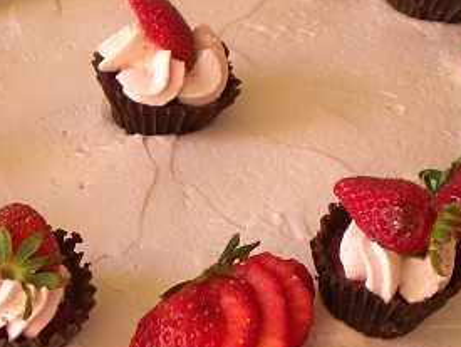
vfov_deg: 9.8
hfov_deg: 13.1
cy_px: 285
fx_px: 2014
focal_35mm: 151
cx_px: 183
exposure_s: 1/65.1
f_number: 3.5
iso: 124
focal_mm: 9.2
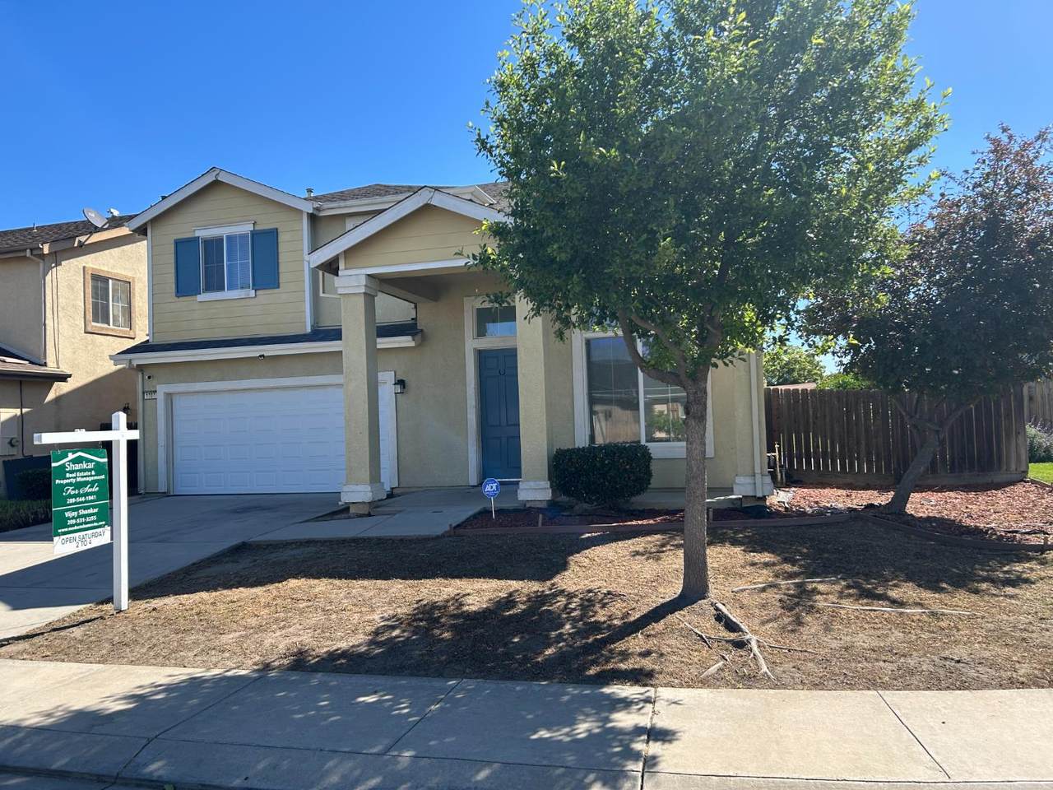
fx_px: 791
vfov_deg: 53.1
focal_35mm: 26
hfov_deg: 67.3
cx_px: 526
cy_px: 395
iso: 50
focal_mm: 5.7
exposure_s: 1/2123
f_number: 1.5
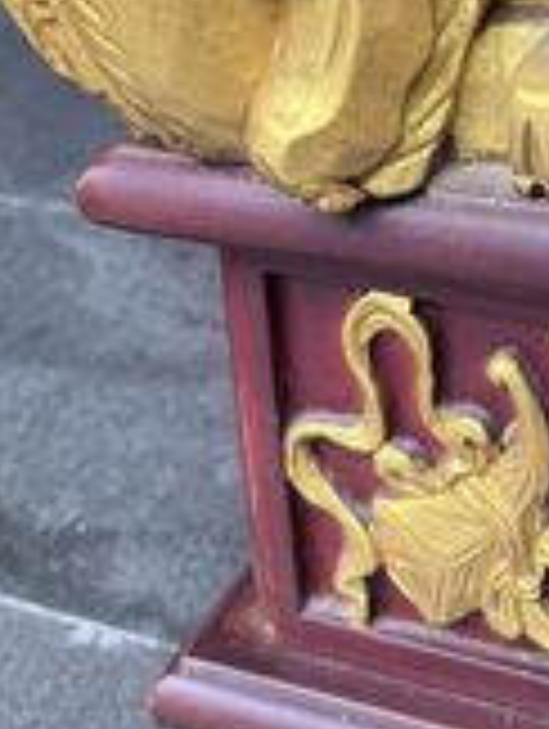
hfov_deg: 19.8
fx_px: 1561
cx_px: 394
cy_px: -68
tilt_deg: -17.8
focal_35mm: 74
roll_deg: +5.6
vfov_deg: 24.6
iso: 125
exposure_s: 1/121
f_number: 1.78
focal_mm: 6.76
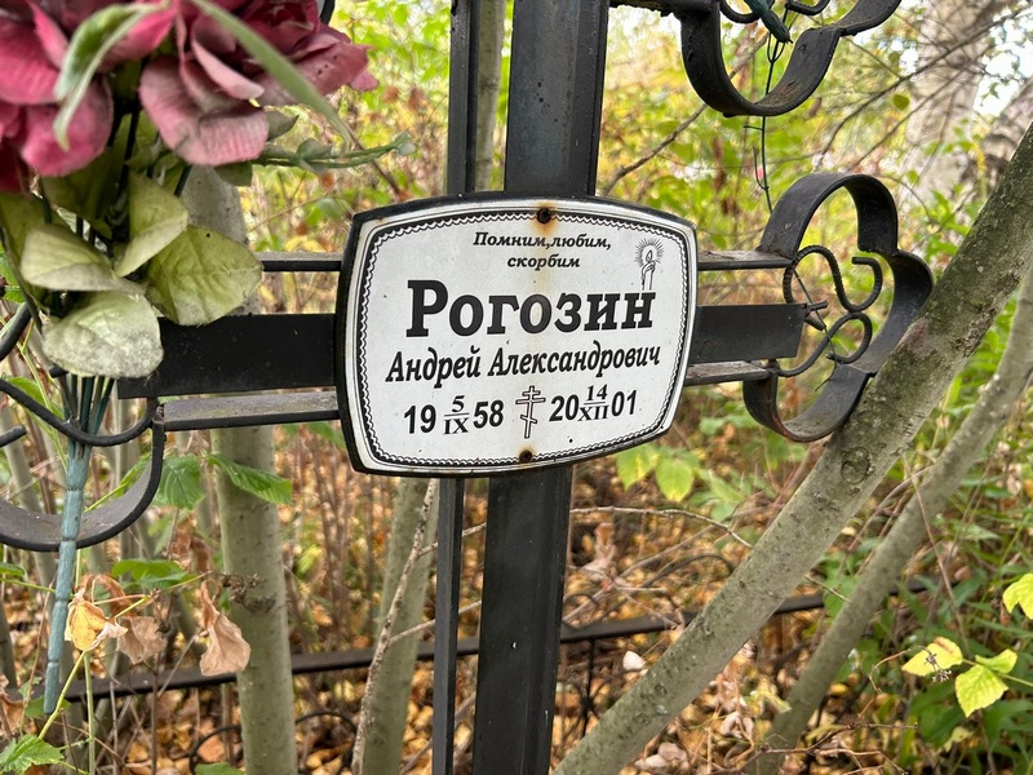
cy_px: 388
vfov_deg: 53.1
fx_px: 776
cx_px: 516
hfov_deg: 67.3
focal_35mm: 26
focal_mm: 5.7
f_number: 1.5
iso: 125
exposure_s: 1/101
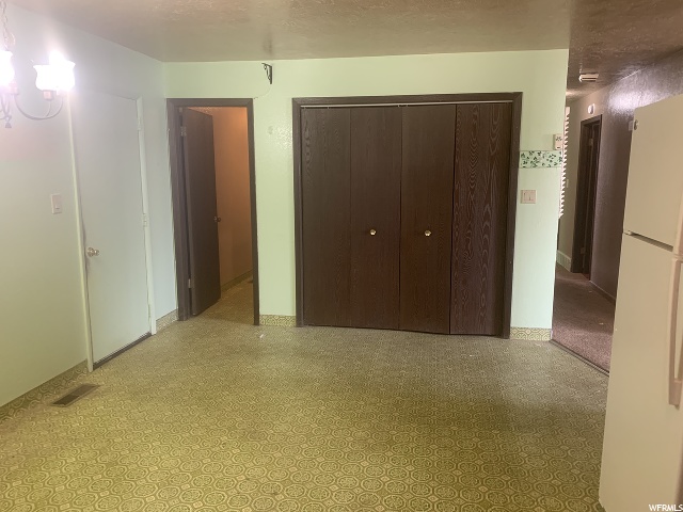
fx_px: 513
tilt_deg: -9.1
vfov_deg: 53.1
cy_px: 256
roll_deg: -0.1
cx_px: 342
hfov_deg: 67.3
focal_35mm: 26
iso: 200
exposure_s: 1/60
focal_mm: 4.25
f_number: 1.8
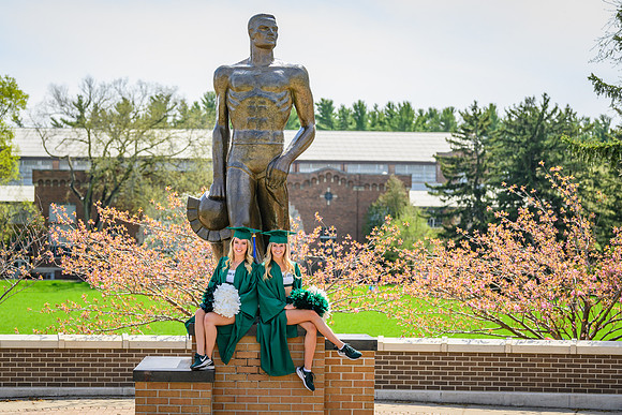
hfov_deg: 24.2
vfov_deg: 16.3
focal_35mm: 84
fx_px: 1452
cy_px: 208
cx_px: 316
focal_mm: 82
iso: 400
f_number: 4
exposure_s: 1/2500
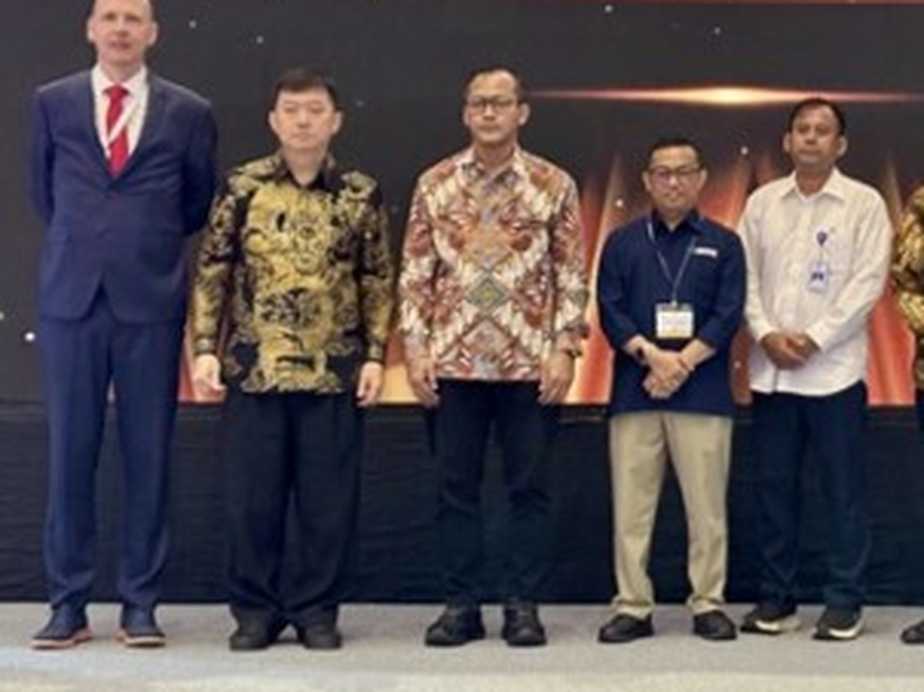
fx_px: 2480
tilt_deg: +1.6
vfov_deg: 15.8
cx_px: 820
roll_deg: +0.6
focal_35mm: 93
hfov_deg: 20.7
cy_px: 182
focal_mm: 5.96
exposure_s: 1/25
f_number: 1.6
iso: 400
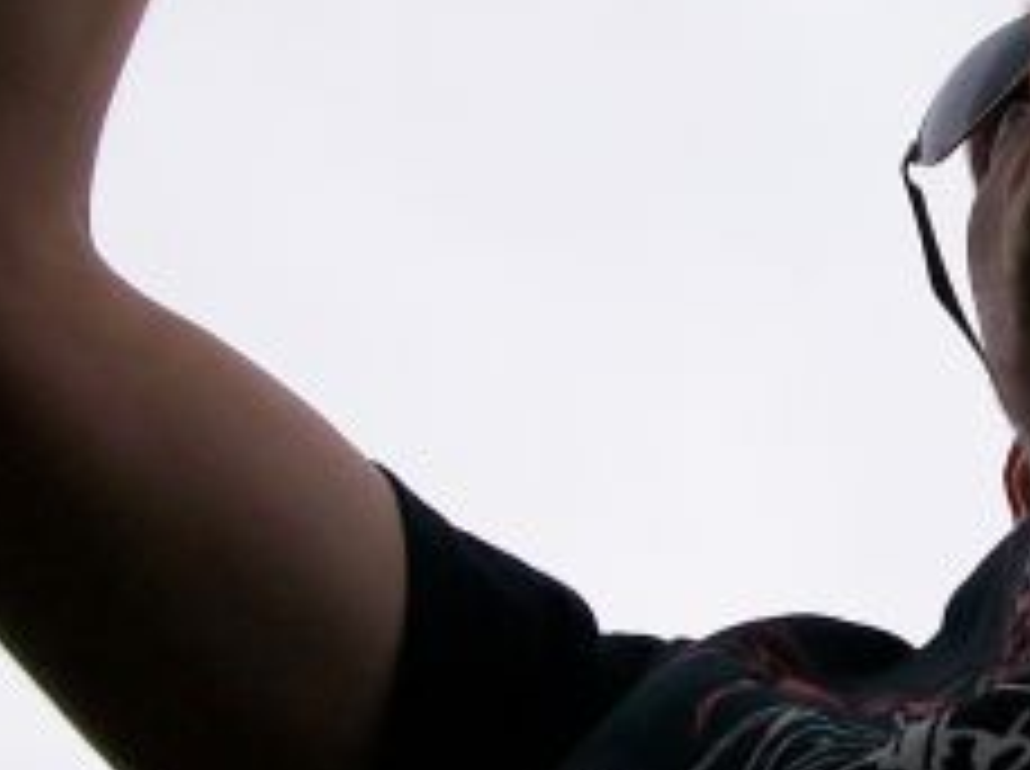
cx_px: 684
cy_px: 495
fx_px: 3743
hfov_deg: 15.6
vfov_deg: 11.7
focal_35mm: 126
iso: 80
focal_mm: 6
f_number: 2.7
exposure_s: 1/238
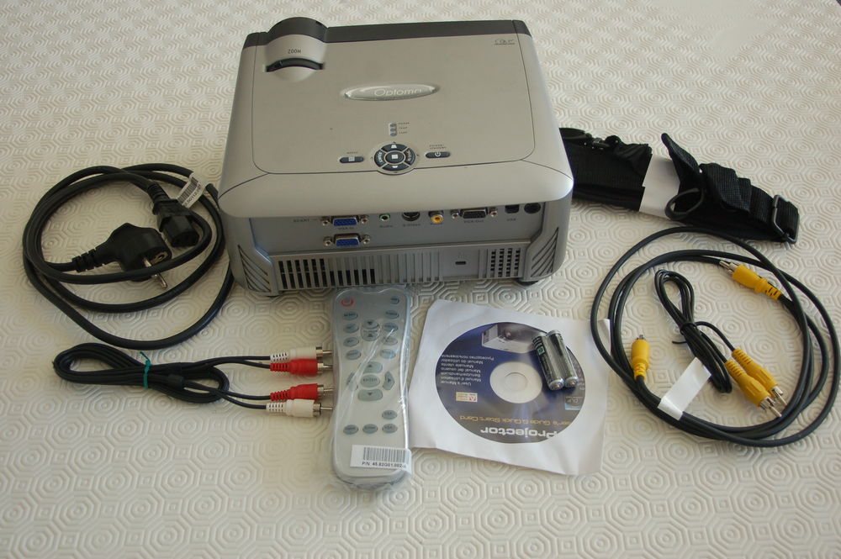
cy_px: 280
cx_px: 420
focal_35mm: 38
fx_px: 875
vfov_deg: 35.4
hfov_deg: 51.3
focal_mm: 25
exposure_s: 1/100
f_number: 5
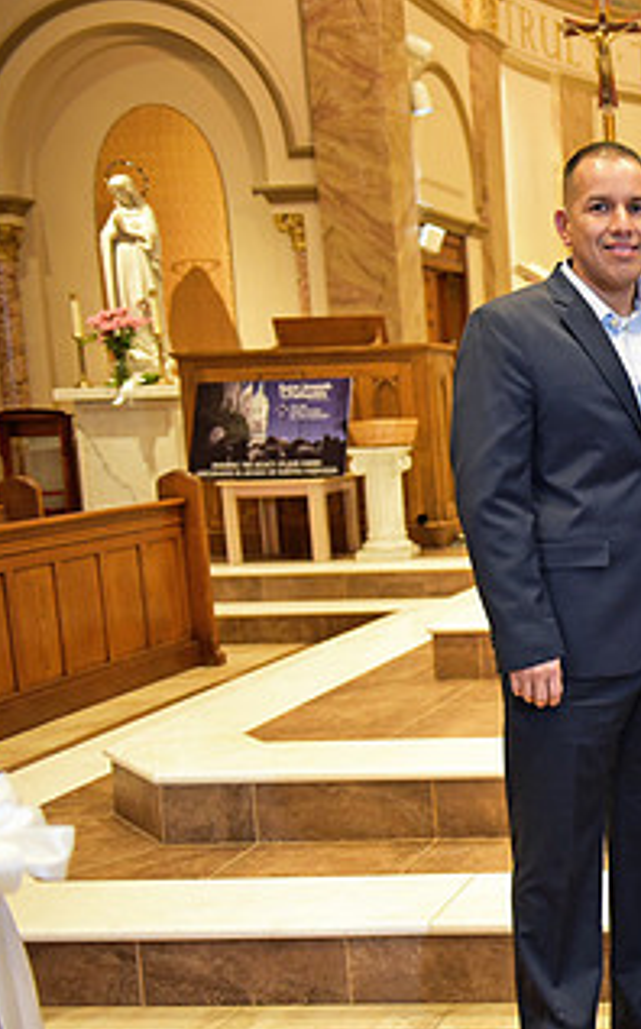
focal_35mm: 54
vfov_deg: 37.5
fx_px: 1513
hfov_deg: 20.9
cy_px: 597
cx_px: 916
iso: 2000
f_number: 2.8
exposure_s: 1/160
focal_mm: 29
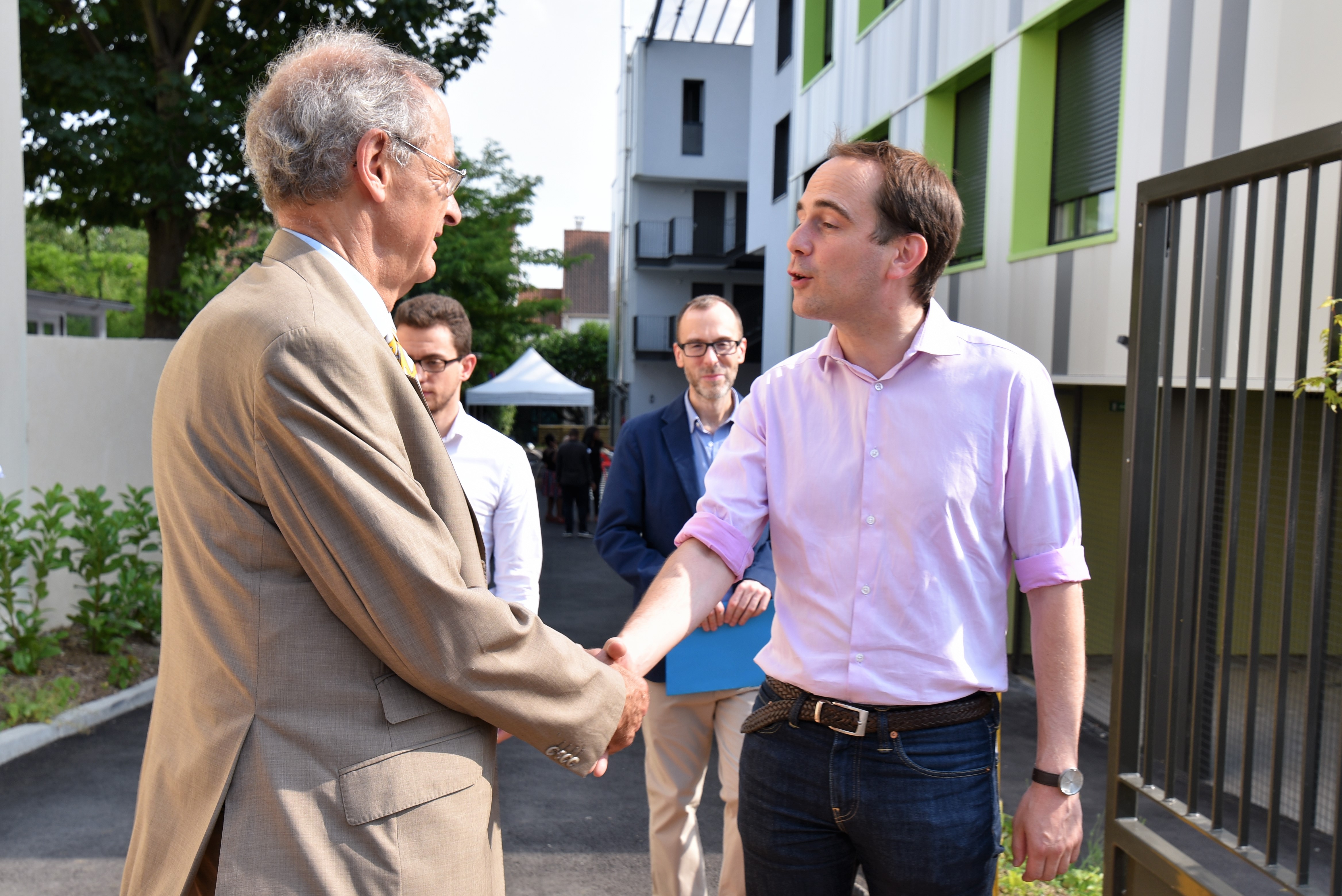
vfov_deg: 43.6
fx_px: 1119
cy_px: 448
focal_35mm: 30
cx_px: 671
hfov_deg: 61.9
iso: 200
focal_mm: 30
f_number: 8
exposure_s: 1/250
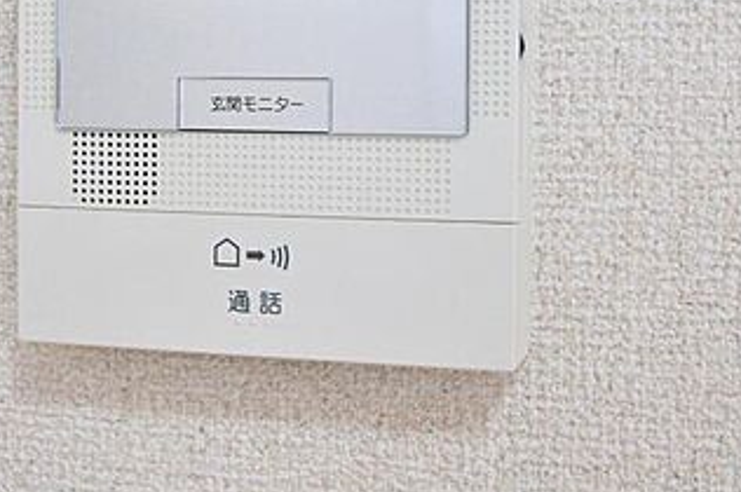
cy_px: 37
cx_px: 263
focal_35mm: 73
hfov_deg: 27.6
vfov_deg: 18.3
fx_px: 1501
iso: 400
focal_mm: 24
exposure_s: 1/40
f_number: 4.5
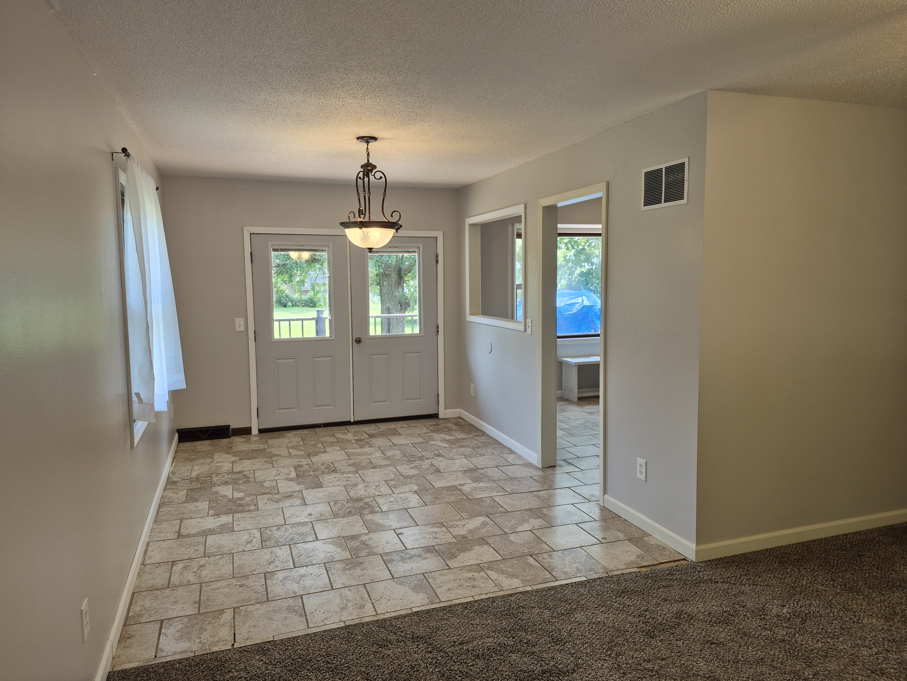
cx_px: 454
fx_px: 603
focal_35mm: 23
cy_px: 340
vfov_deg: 58.9
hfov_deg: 73.9
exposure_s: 1/120
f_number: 1.8
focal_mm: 5.4
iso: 80
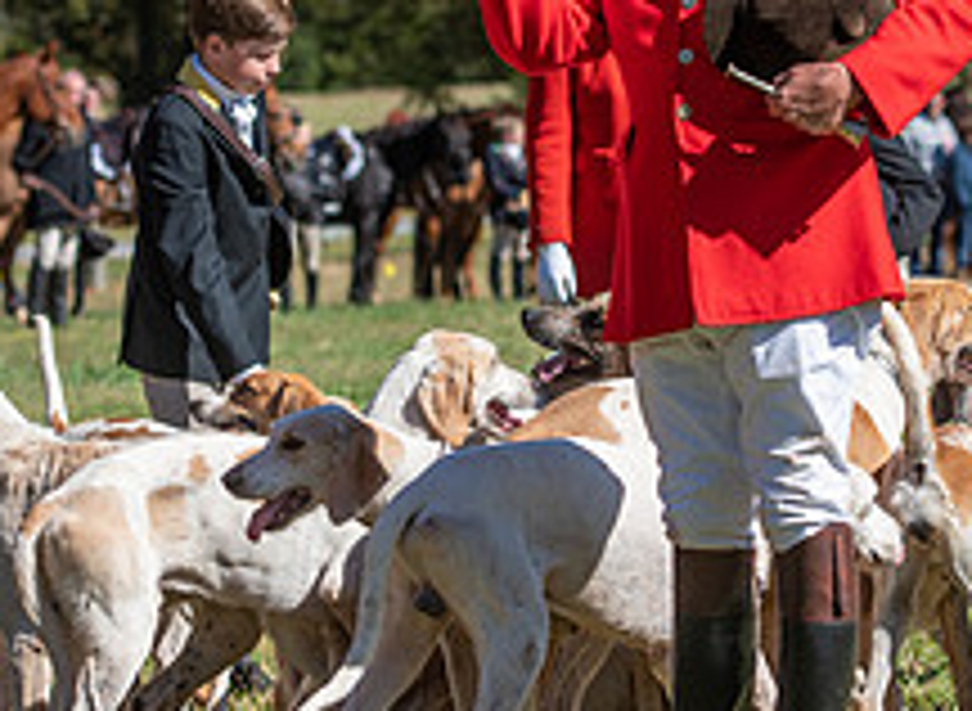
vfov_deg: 6.0
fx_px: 6763
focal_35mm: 243
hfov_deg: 8.2
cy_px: 198
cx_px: 584
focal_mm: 82
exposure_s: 1/500
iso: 100
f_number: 4
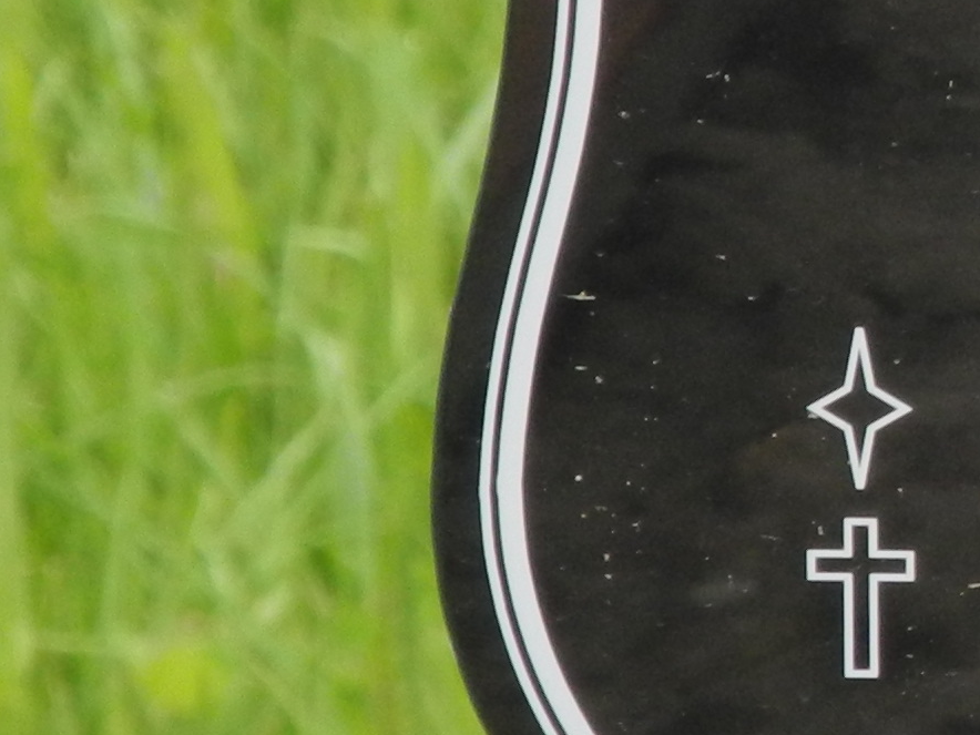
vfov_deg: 1.8
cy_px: 314
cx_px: 1736
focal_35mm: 825
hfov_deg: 2.4
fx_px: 23356
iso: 360
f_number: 5.6
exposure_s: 1/500
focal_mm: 42.6
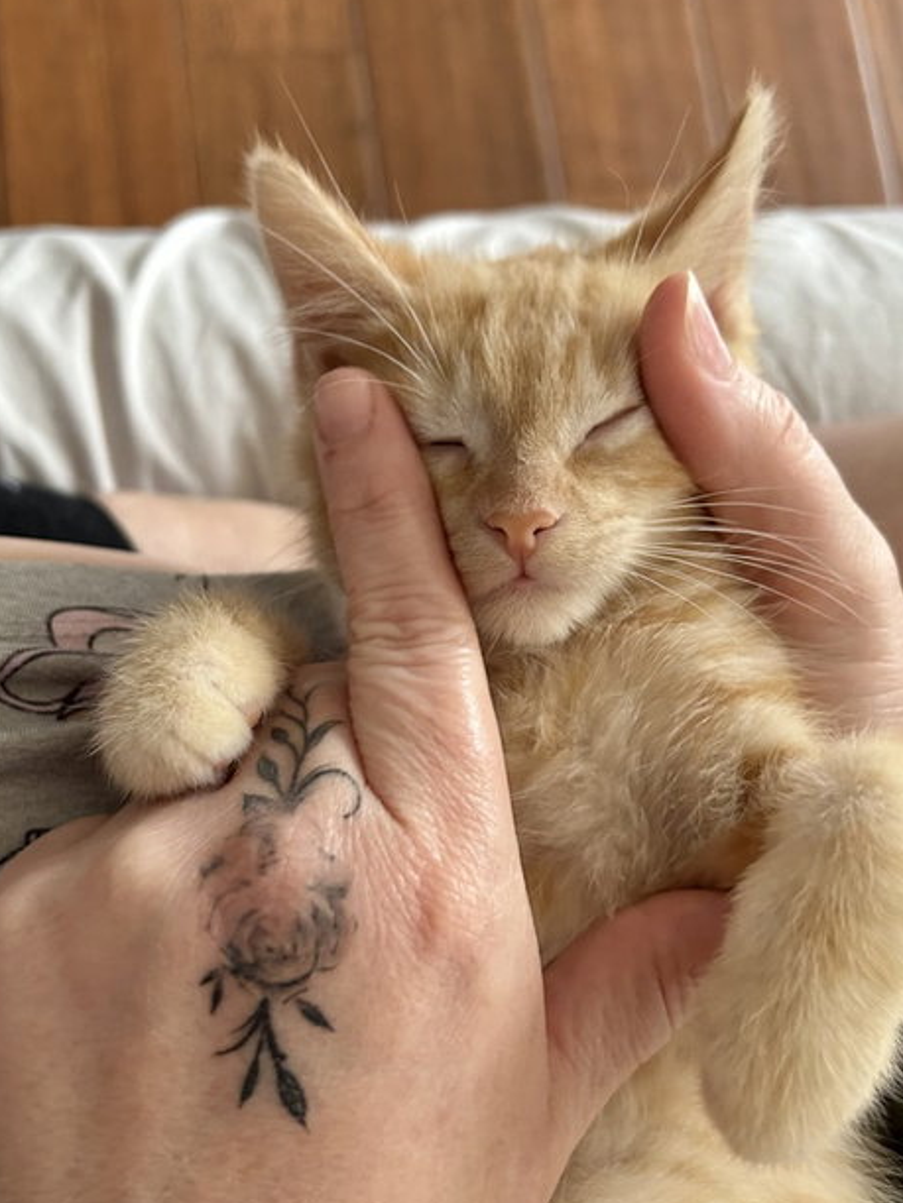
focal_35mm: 34
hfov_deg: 41.7
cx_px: 391
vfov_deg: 53.9
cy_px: 649
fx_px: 1183
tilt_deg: -77.9
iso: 200
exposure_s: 1/60
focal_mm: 5.7
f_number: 1.5
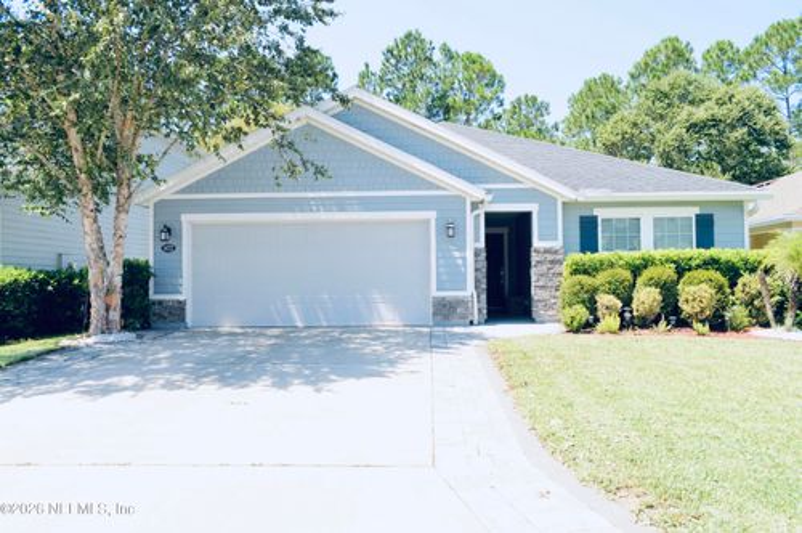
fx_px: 601
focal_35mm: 27
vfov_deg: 47.8
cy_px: 266
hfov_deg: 67.4
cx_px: 401
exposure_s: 1/200
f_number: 7.1
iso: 200
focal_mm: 18
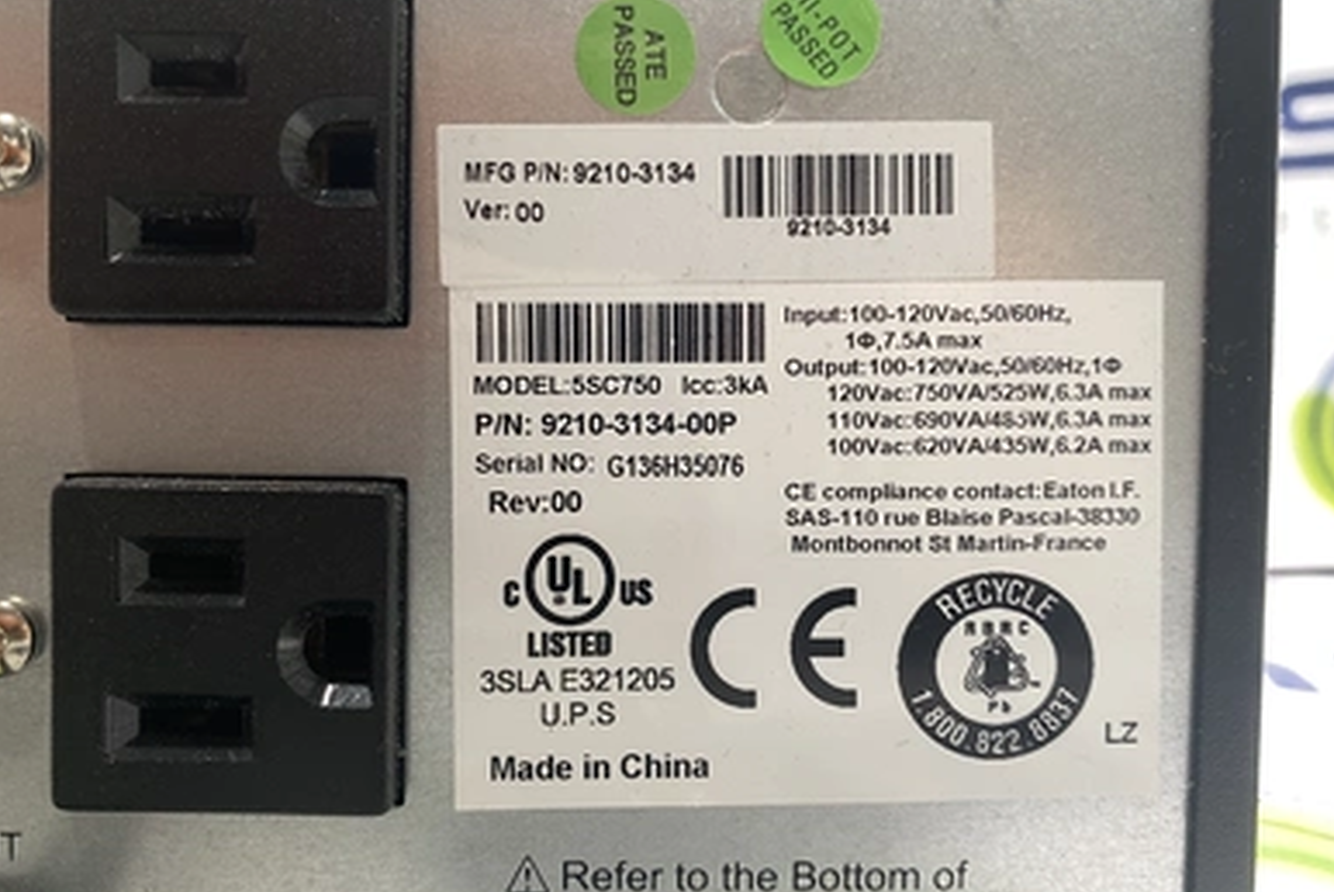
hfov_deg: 65.4
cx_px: 681
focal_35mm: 28
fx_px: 1038
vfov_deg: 46.5
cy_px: 439
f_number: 1.8
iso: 160
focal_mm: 4.25
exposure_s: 1/60
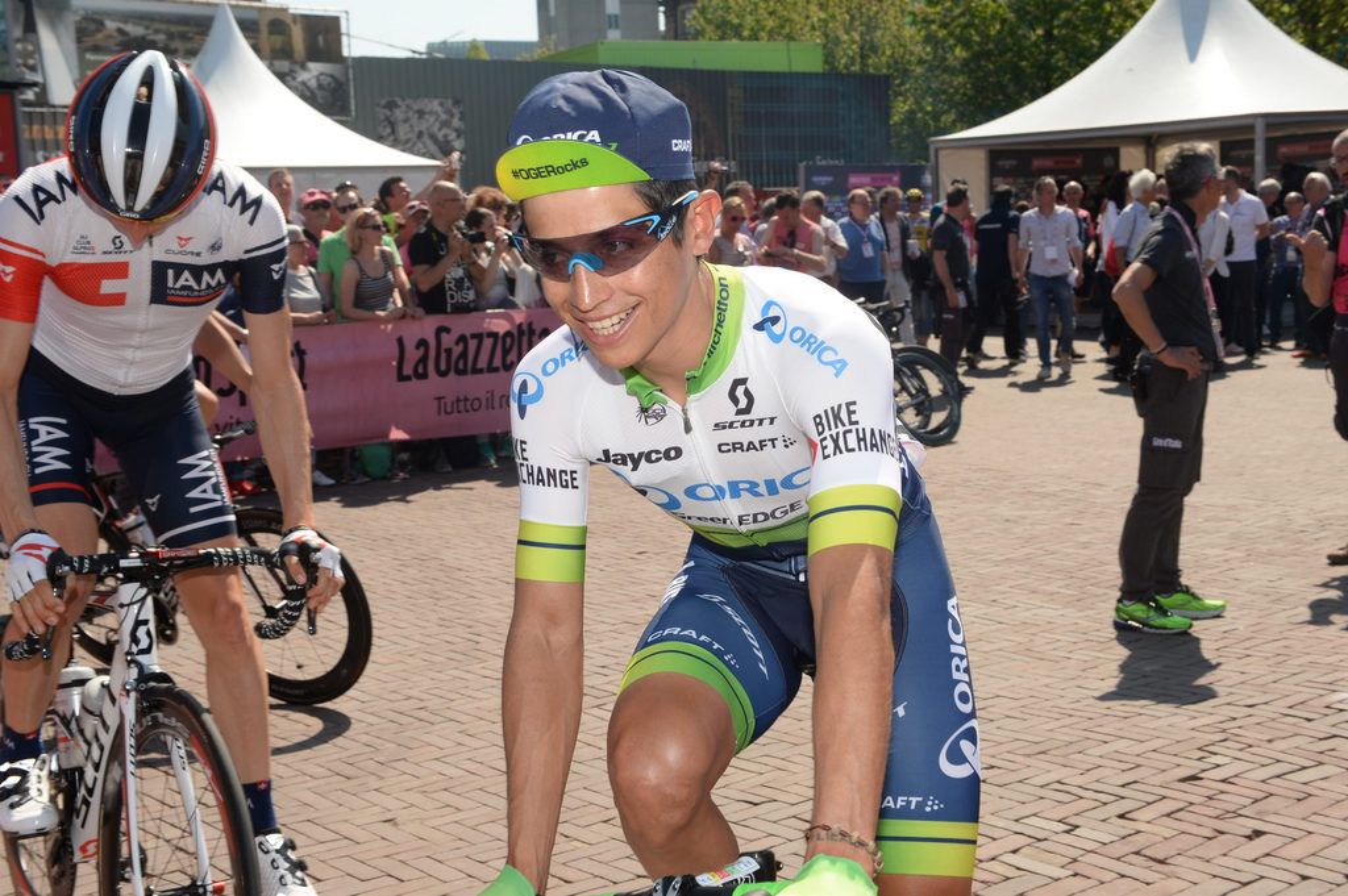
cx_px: 674
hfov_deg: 41.1
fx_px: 1796
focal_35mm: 48
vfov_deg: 28.0
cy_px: 448
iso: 200
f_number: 11
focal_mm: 48
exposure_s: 1/200
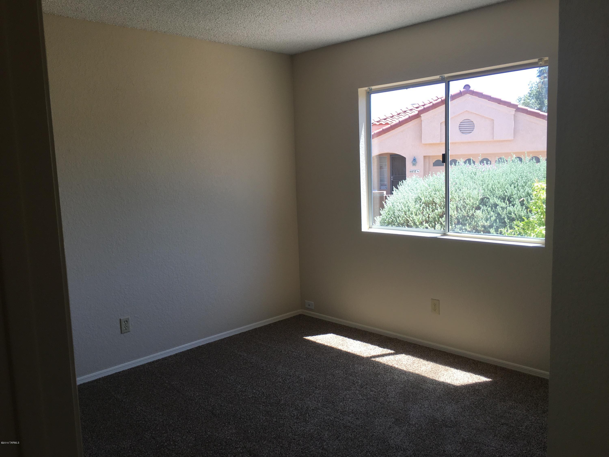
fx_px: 510
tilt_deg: -7.5
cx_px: 304
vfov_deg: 48.2
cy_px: 228
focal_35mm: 29
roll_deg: +2.5
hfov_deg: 61.7
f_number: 2.2
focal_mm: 4.15
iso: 25
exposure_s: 1/173
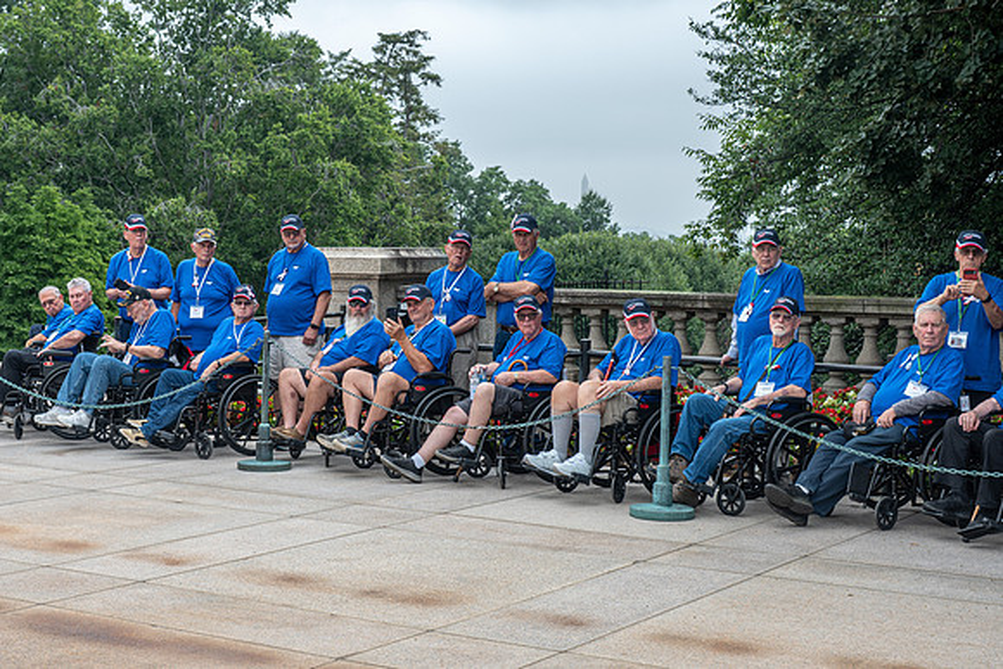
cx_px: 402
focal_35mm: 58
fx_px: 1604
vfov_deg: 23.6
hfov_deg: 34.6
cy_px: 369
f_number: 6.3
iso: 100
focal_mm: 48
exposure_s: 1/125
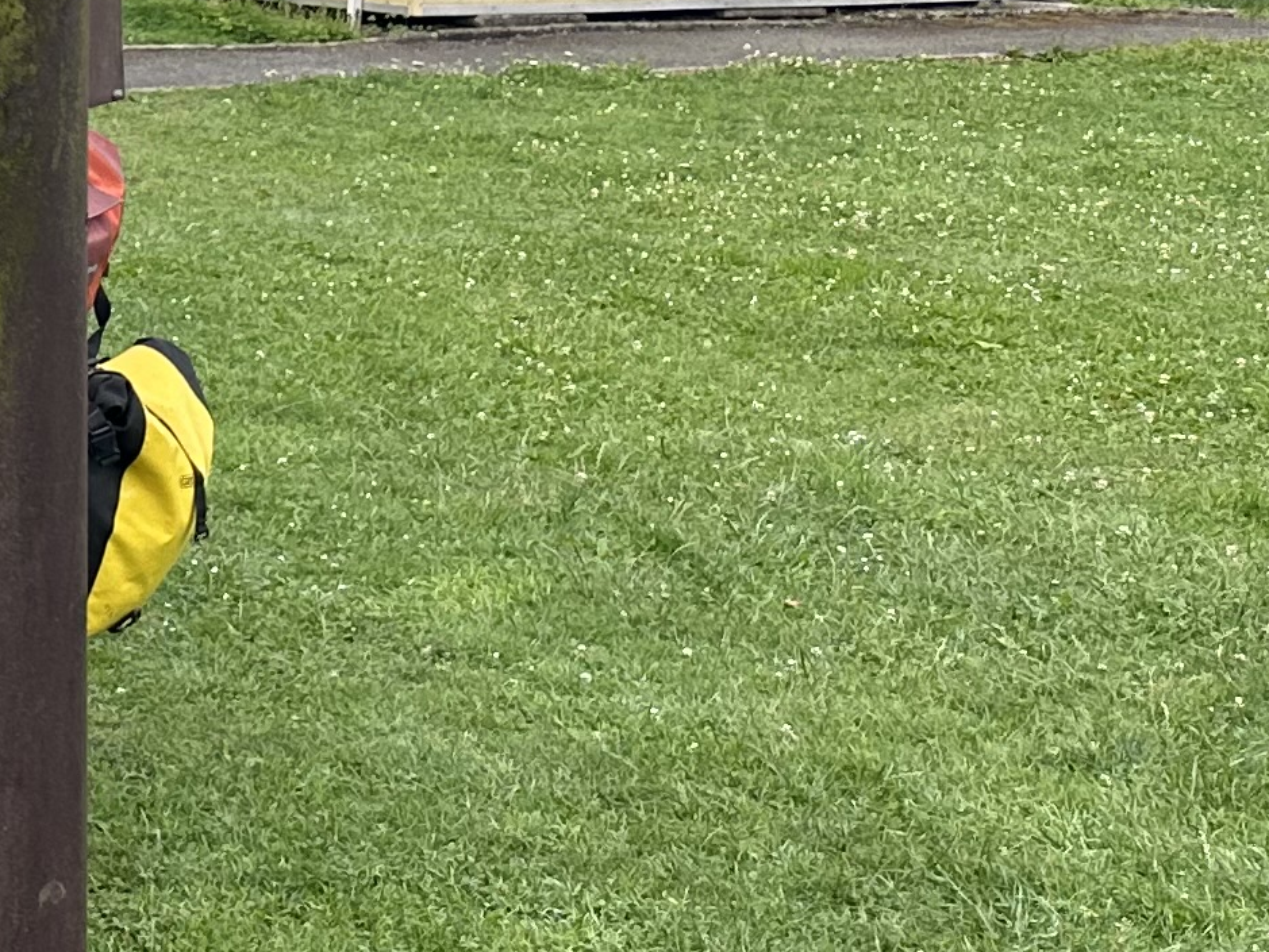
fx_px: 3777
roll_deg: +1.3
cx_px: -1264
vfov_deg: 14.3
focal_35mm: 103
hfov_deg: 15.3
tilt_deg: -7.2
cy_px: 185
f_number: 1.78
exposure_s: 1/734
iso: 80
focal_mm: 6.86
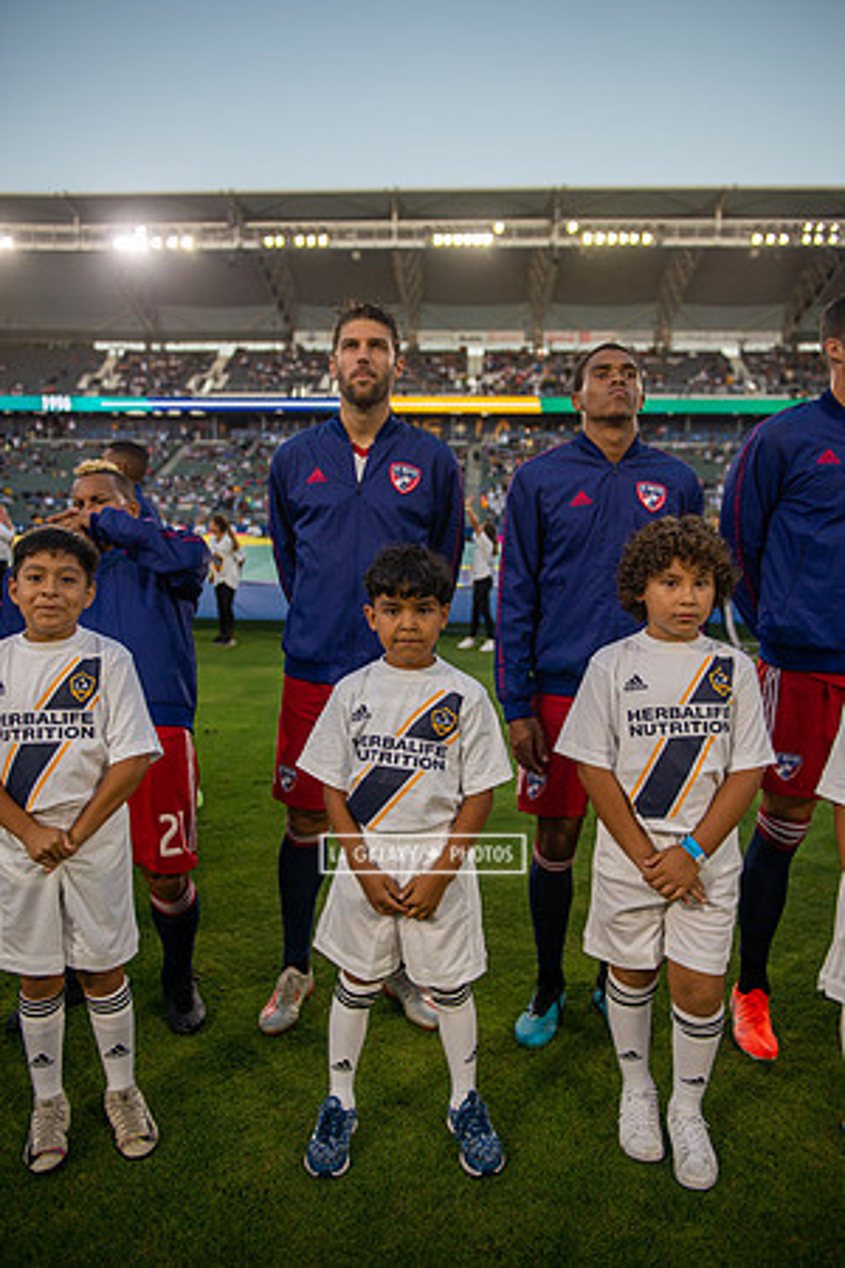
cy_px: 634
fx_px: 986
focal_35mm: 28
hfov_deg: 46.4
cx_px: 422
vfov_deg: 65.5
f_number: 2.8
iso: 280
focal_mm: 28
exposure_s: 1/640
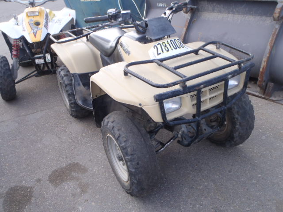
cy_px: 106
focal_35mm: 28
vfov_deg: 49.7
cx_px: 142
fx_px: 229
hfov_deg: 63.4
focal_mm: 5
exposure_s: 1/125
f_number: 4.5
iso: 80
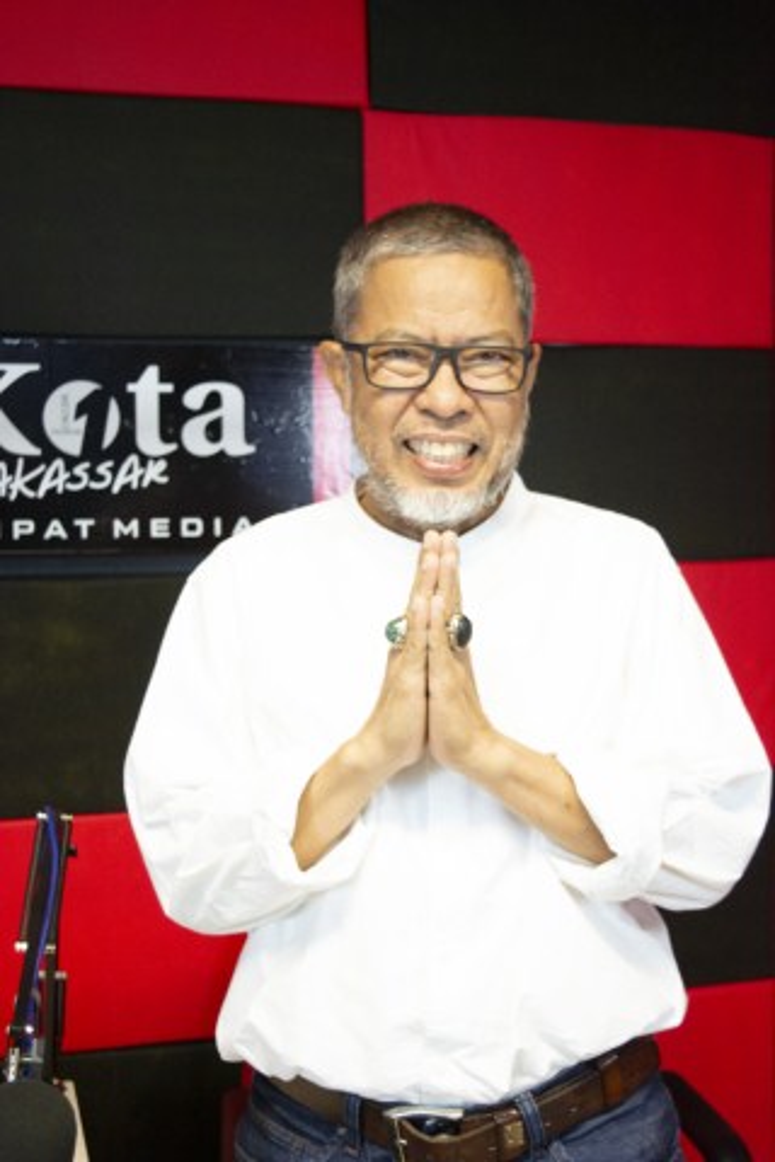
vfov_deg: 41.1
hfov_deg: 28.1
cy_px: 581
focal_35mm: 48
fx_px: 1550
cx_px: 388
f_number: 4.5
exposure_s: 1/50
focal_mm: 32
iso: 2000
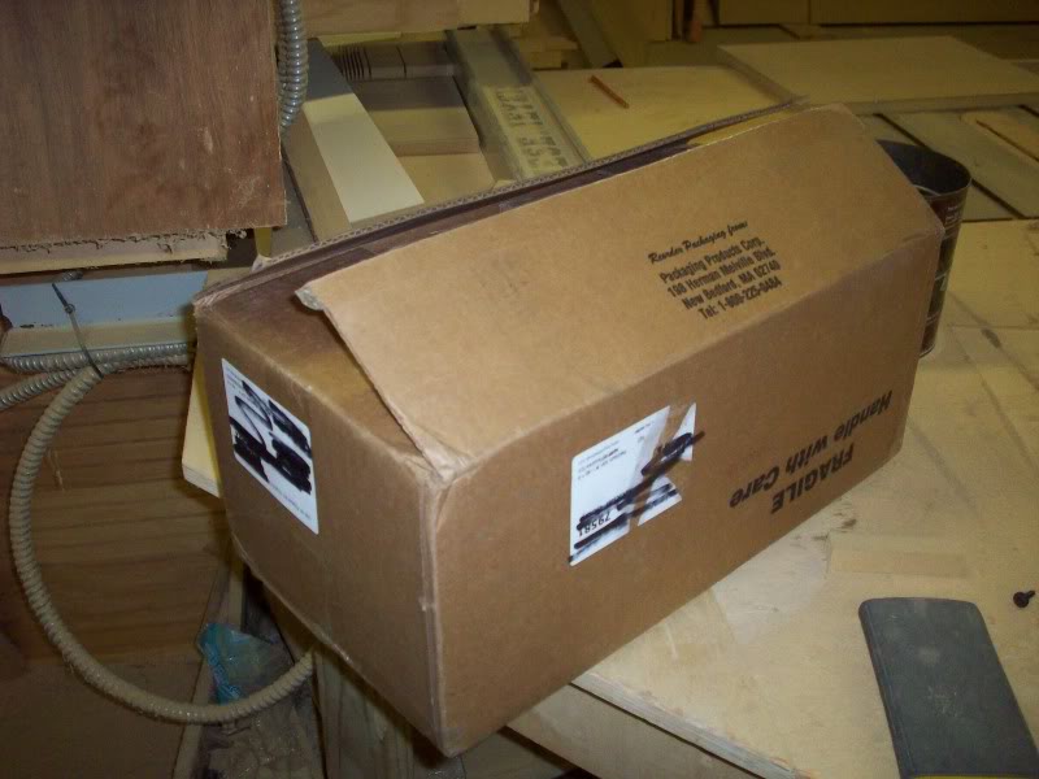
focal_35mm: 37
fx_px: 1111
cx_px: 520
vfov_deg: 38.7
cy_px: 390
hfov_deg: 50.1
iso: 200
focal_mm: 6.2
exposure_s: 1/64
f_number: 2.8
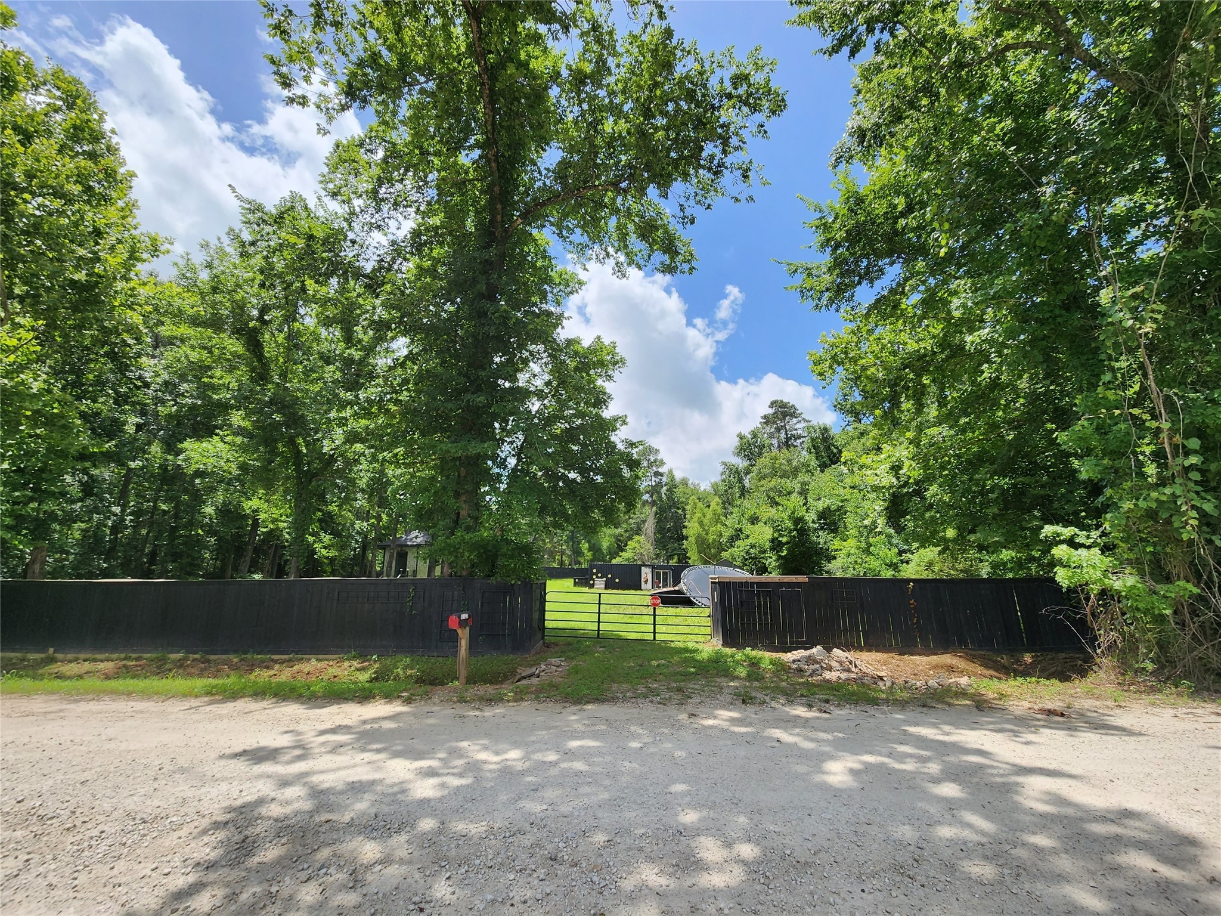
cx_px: 610
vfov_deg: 89.9
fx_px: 459
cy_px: 458
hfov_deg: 106.2
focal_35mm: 13
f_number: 2.2
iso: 50
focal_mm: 2.2
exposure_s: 1/1488
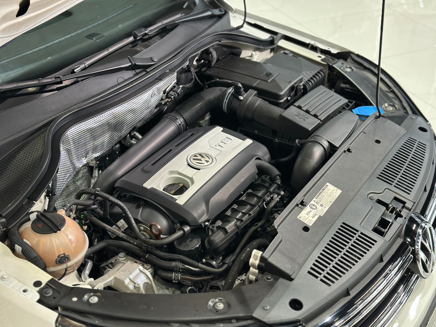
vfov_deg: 30.3
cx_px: 218
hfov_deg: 39.7
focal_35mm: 48
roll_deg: +0.1
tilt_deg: -33.1
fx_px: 605
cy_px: 164
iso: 160
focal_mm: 6.86
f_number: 1.78
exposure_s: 1/60
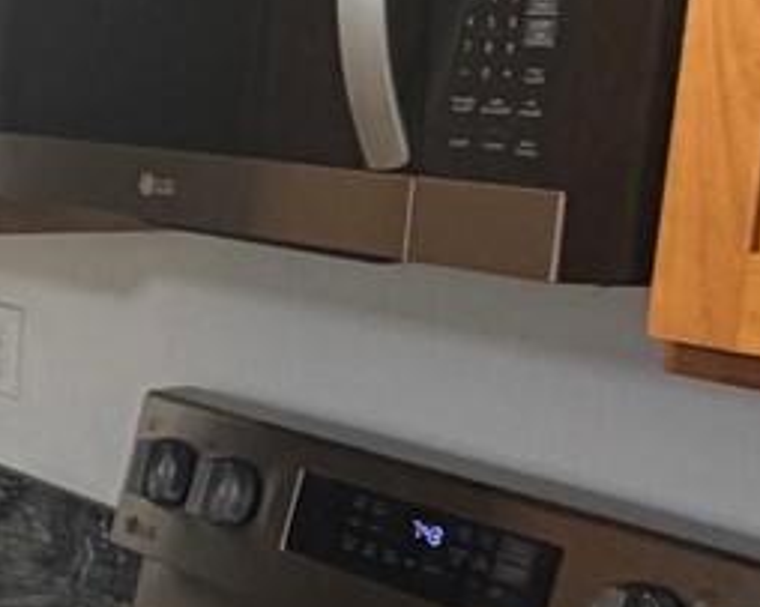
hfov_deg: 18.7
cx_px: -485
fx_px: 1934
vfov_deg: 17.8
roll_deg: -1.3
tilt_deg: -10.1
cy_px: 335
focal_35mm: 86
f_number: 2.2
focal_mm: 2.22
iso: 200
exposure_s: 1/60
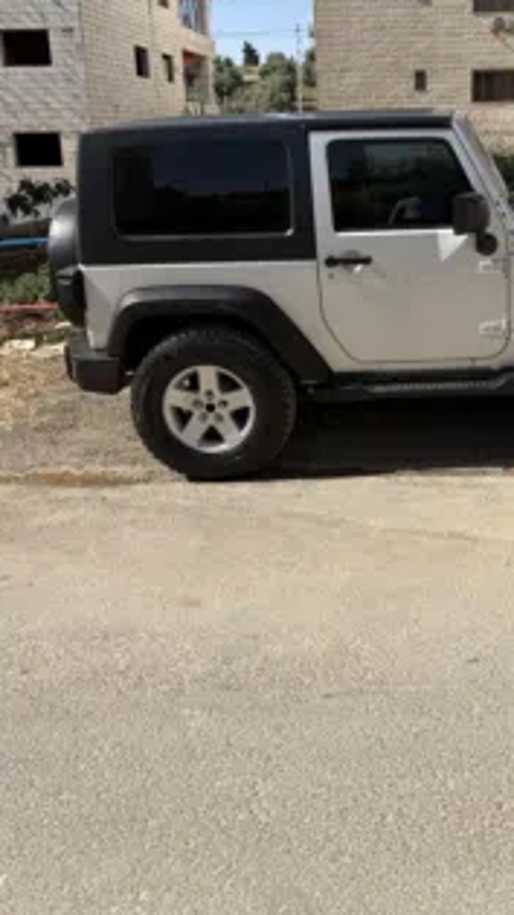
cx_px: 404
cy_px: 366
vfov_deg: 54.9
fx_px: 873
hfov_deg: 32.0
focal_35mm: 36
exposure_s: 1/3623
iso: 50
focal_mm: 5.96
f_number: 1.6
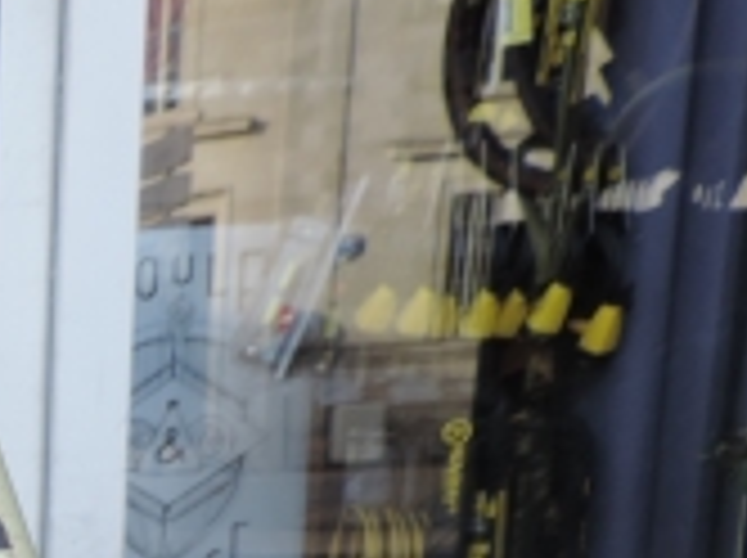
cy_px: 850
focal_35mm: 87
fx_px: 1875
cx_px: -594
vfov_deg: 15.5
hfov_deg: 18.0
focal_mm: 4.3
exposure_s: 1/125
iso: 80
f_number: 3
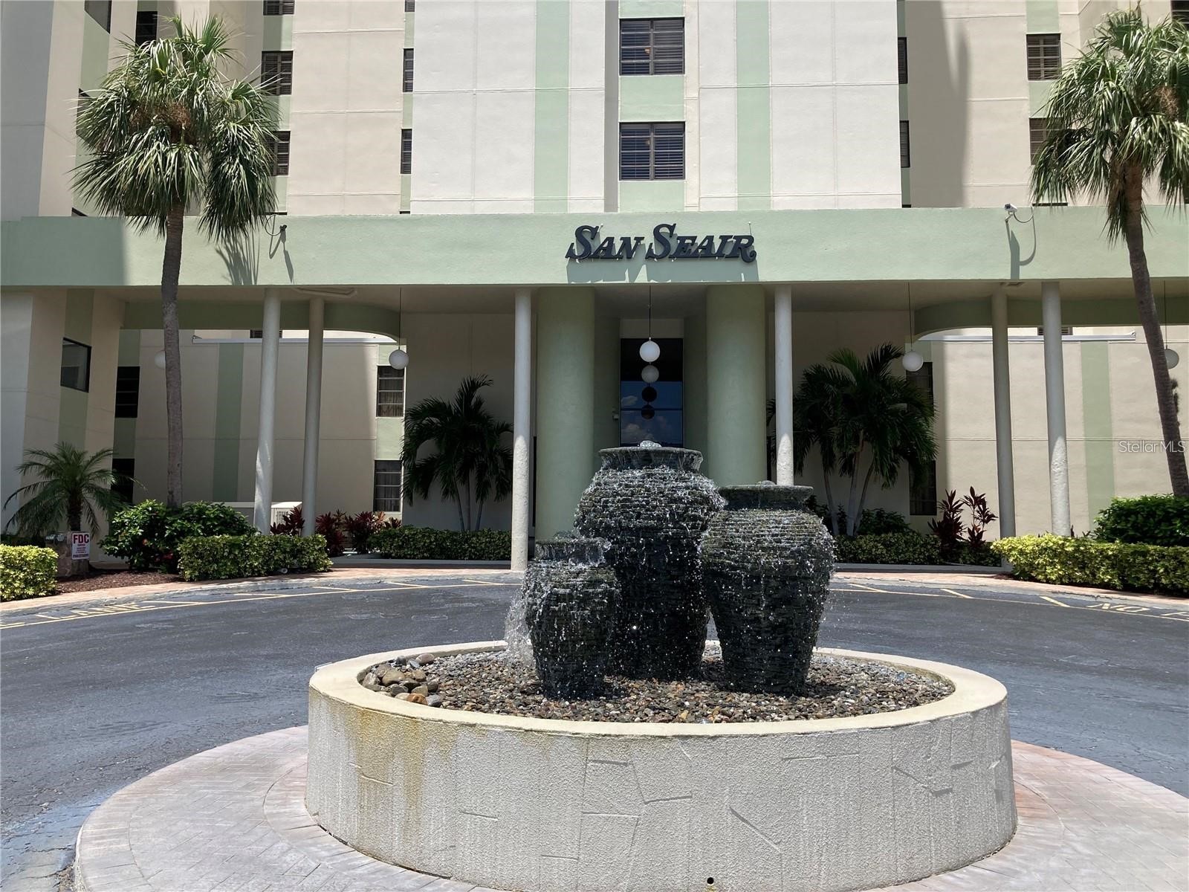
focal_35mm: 28
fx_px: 962
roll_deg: -0.5
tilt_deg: +5.6
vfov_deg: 49.7
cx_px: 594
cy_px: 446
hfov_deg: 63.4
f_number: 1.8
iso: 20
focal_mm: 3.99
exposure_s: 1/2114
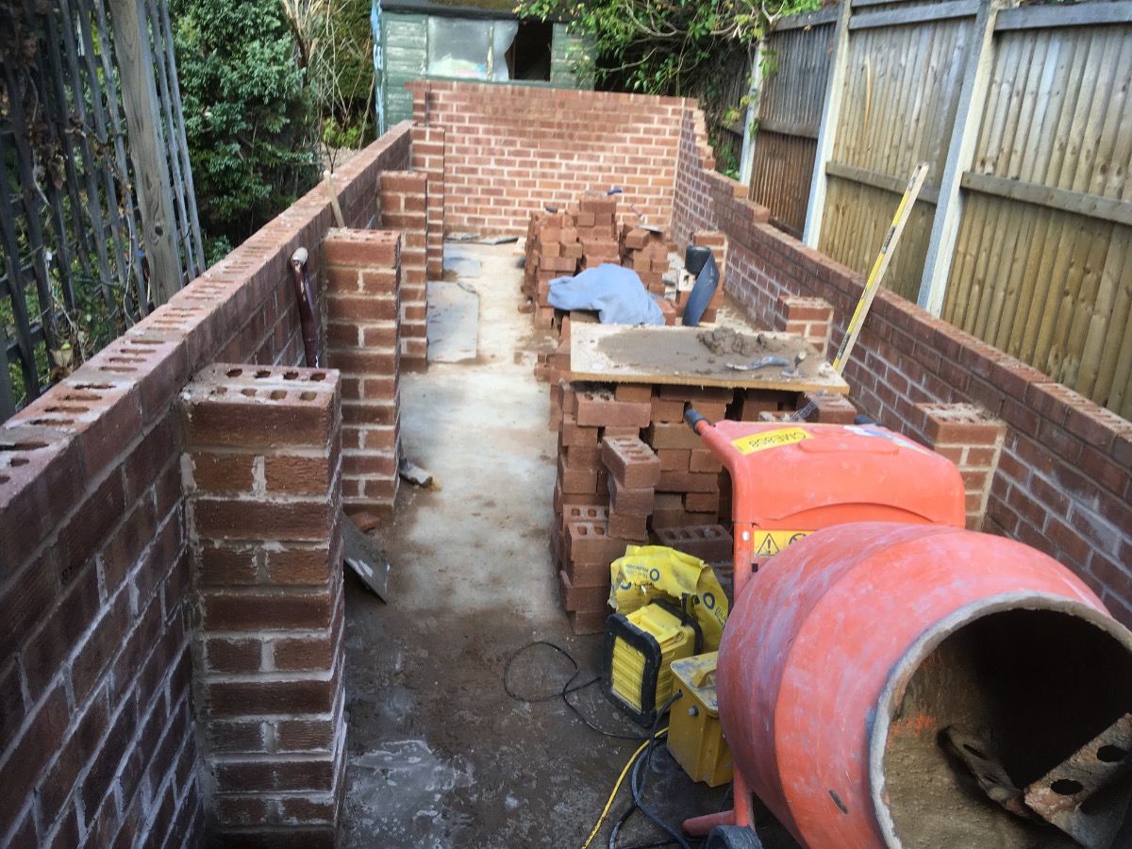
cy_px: 424
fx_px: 948
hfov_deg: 61.7
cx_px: 566
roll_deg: -4.4
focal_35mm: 29
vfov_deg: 48.2
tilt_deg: -19.6
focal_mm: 4.15
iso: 25
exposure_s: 1/120
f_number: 2.2
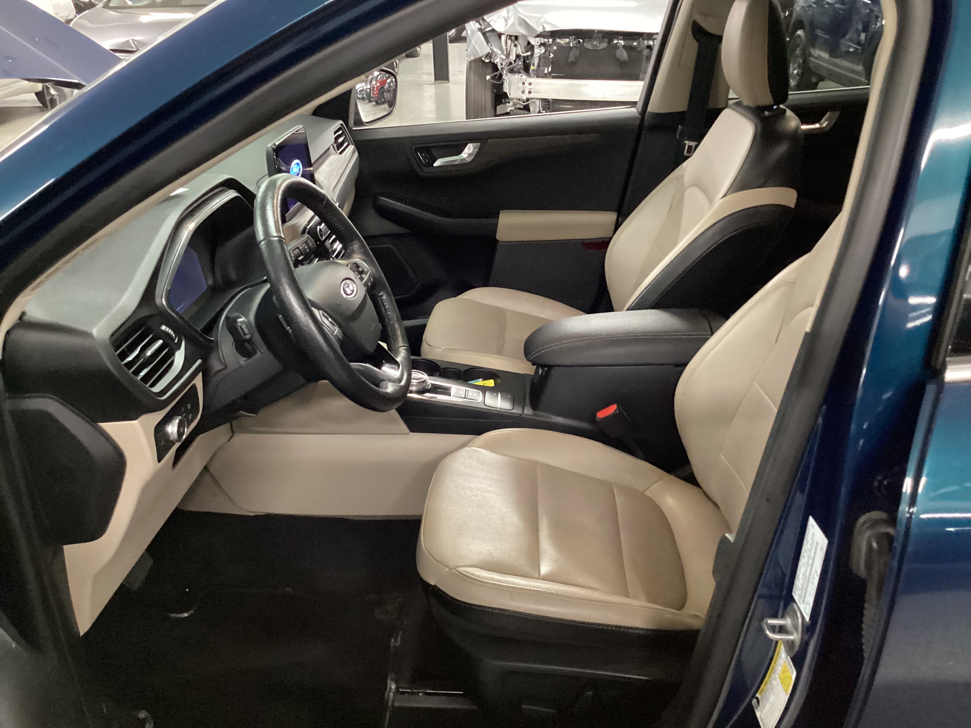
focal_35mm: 31
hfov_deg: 58.4
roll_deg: +1.1
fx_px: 870
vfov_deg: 45.4
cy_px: 364
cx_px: 486
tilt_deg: -26.1
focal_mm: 3.3
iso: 640
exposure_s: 1/20
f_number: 2.4
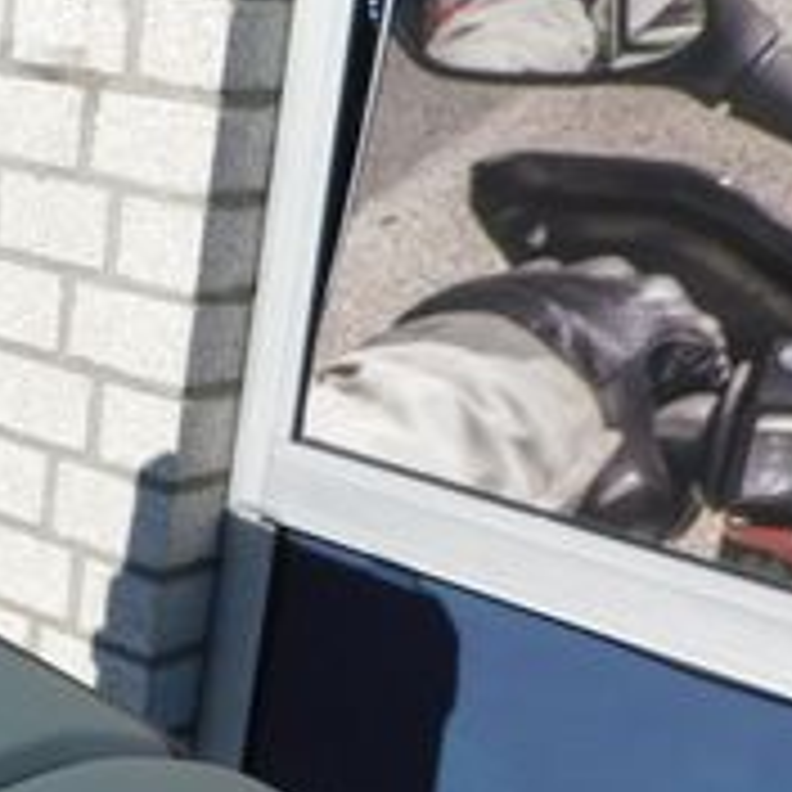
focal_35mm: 74
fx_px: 1916
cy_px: 670
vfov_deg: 22.9
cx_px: -194
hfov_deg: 21.5
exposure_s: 1/500
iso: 125
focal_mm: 4
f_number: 6
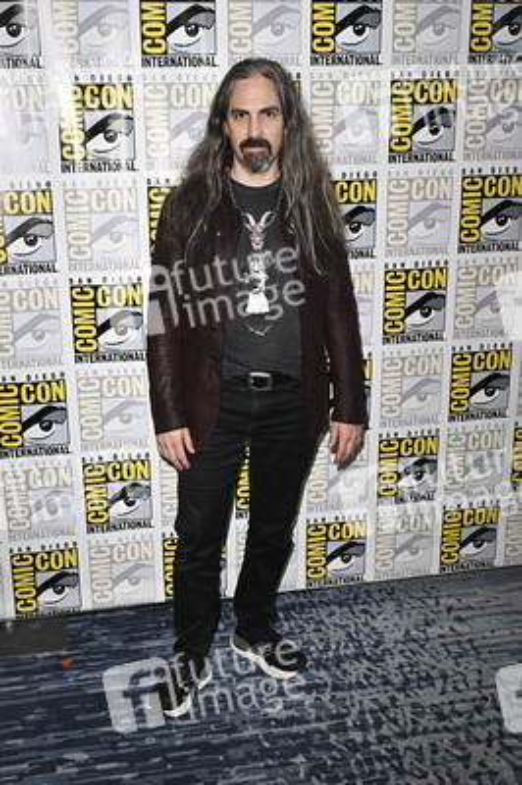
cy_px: 392
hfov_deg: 36.8
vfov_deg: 53.2
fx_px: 784
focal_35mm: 36
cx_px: 261
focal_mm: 36
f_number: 4.5
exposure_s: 1/250
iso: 1250
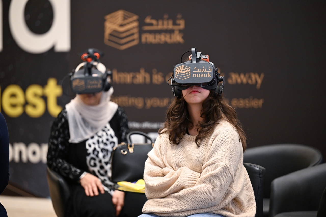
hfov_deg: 12.5
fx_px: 1494
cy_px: 108
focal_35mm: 165
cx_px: 163
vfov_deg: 8.3
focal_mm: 165
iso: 2000
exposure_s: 1/200
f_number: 2.8
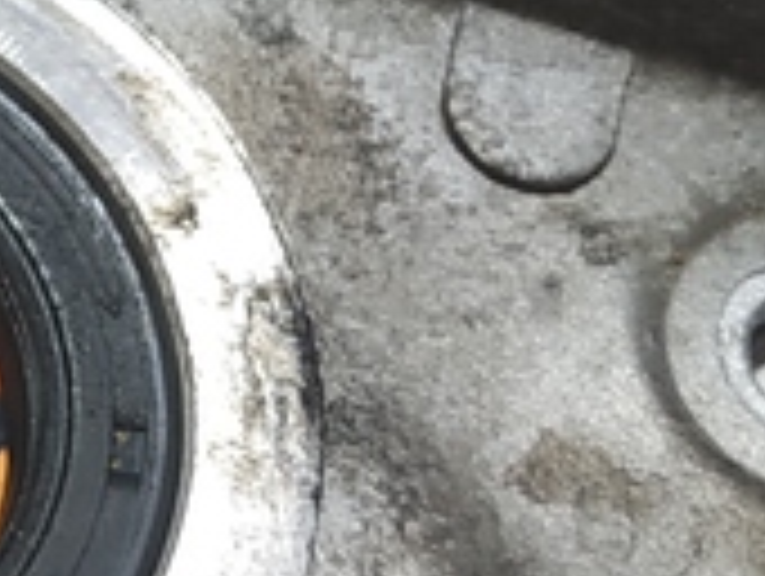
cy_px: -216
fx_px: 3740
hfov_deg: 10.9
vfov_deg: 8.7
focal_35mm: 169
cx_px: -594
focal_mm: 3.94
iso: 100
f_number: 1.9
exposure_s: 1/50
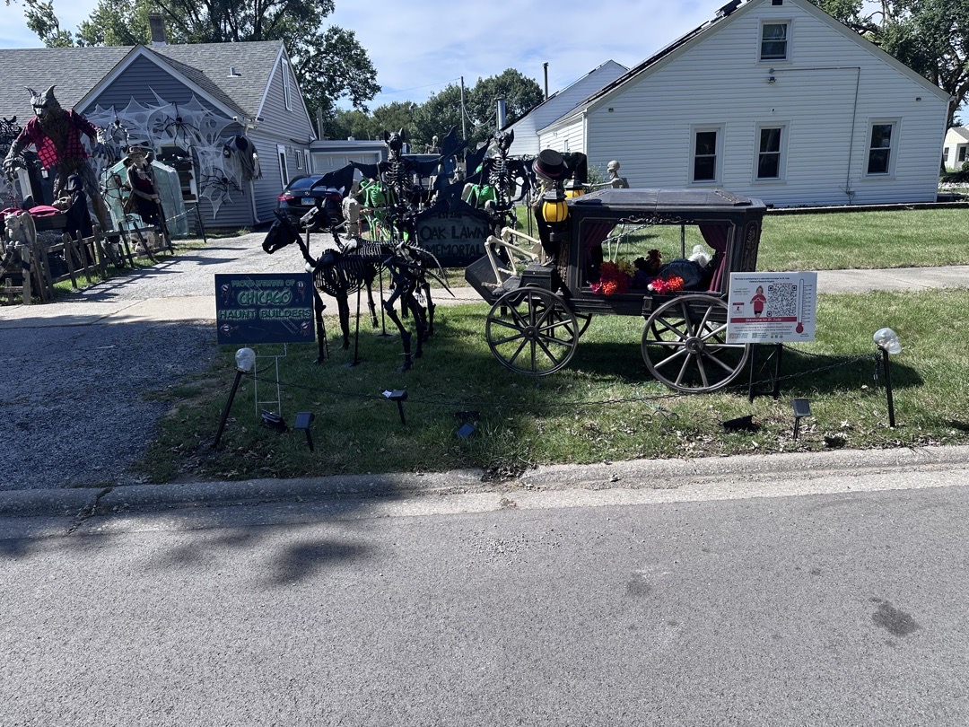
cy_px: 364
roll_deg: +2.1
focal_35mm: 24
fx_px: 672
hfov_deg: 71.6
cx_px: 484
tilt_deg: -13.9
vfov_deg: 56.8
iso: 80
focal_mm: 6.86
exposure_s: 1/2299
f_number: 1.78
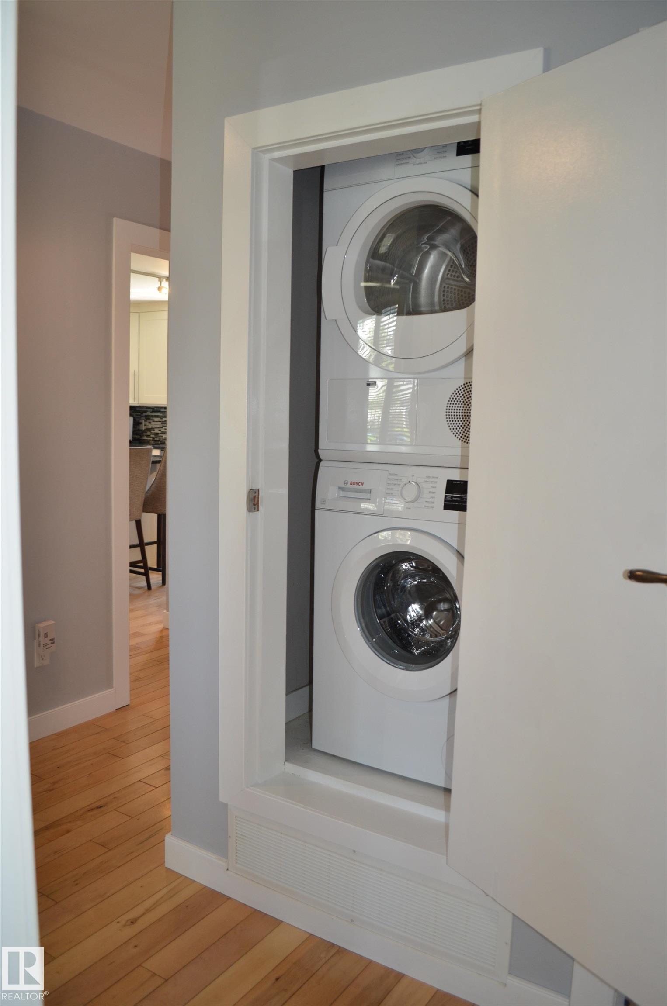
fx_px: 754
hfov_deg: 47.7
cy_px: 503
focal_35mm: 27
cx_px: 334
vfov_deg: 67.5
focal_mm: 18
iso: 450
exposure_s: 1/60
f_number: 3.5
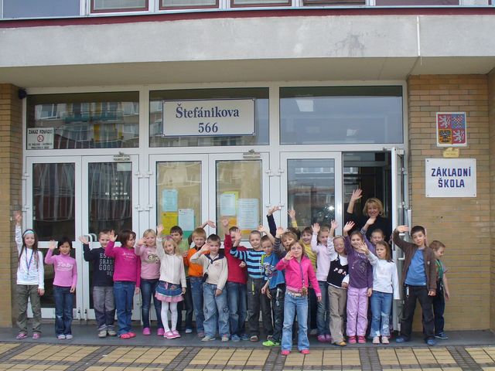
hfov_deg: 50.1
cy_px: 186
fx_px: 529
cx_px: 248
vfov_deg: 38.7
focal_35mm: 37
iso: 80
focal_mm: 6.1
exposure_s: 1/125
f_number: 2.8
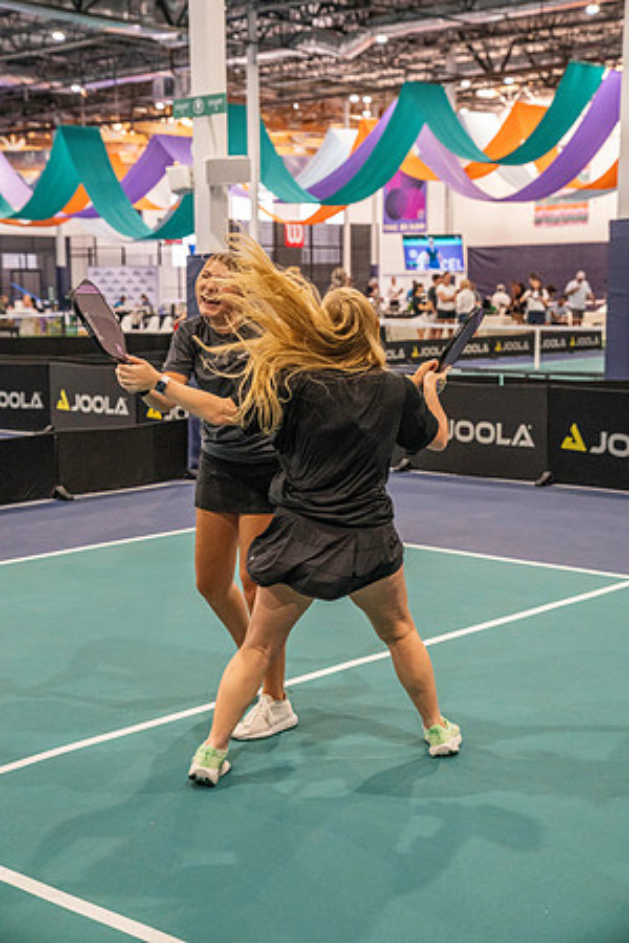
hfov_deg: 23.8
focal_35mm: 57
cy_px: 472
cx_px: 314
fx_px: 1494
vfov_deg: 35.1
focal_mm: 57
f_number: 4
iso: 10000
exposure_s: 1/640
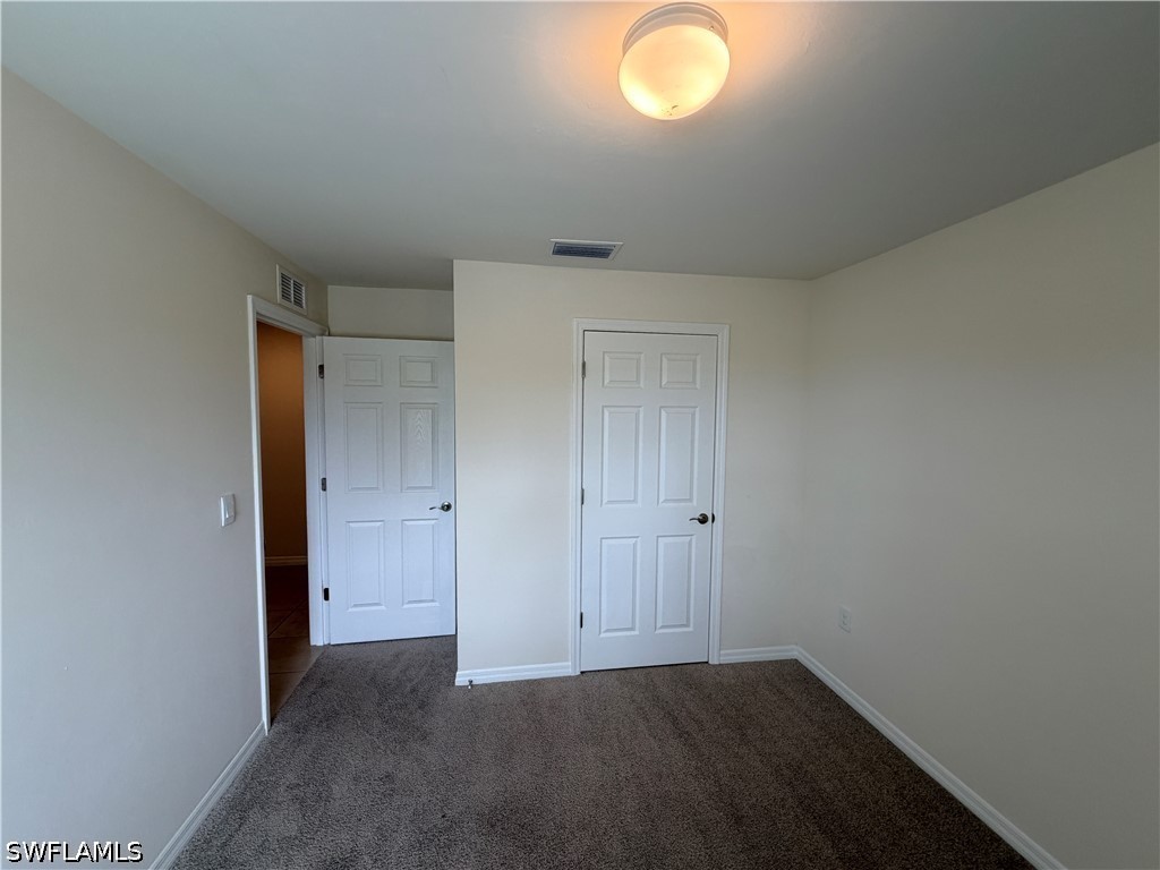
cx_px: 580
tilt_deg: -1.5
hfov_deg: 102.1
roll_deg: -0.5
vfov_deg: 85.7
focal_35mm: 14
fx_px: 469
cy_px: 435
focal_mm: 2.22
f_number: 2.2
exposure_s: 1/120
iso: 100
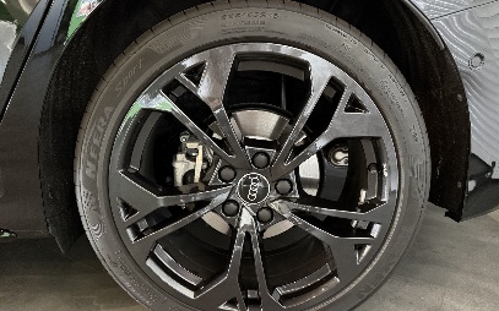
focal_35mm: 26
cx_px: 246
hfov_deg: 70.4
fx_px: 353
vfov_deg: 47.5
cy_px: 174
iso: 800
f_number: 1.78
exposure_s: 1/25
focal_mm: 6.76
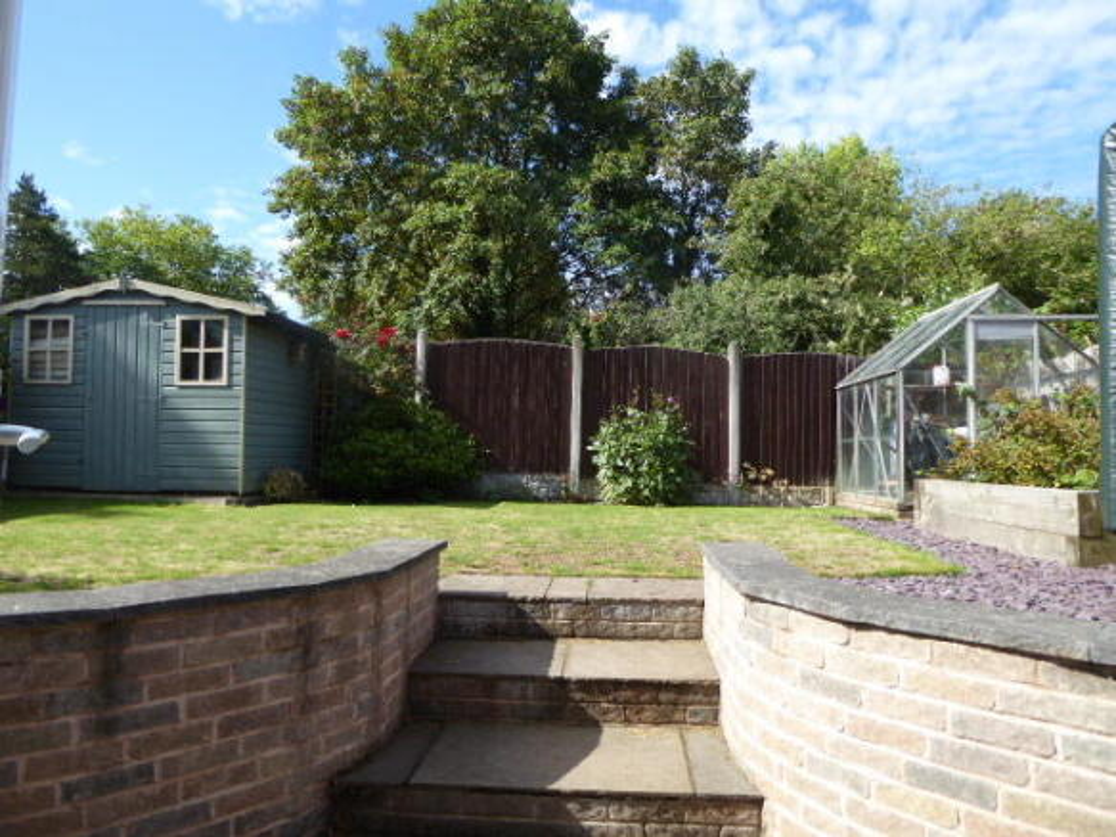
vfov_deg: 54.9
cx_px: 558
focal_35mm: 25
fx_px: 806
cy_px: 418
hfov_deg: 69.4
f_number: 3.3
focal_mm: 4.3
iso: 80
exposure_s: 1/400
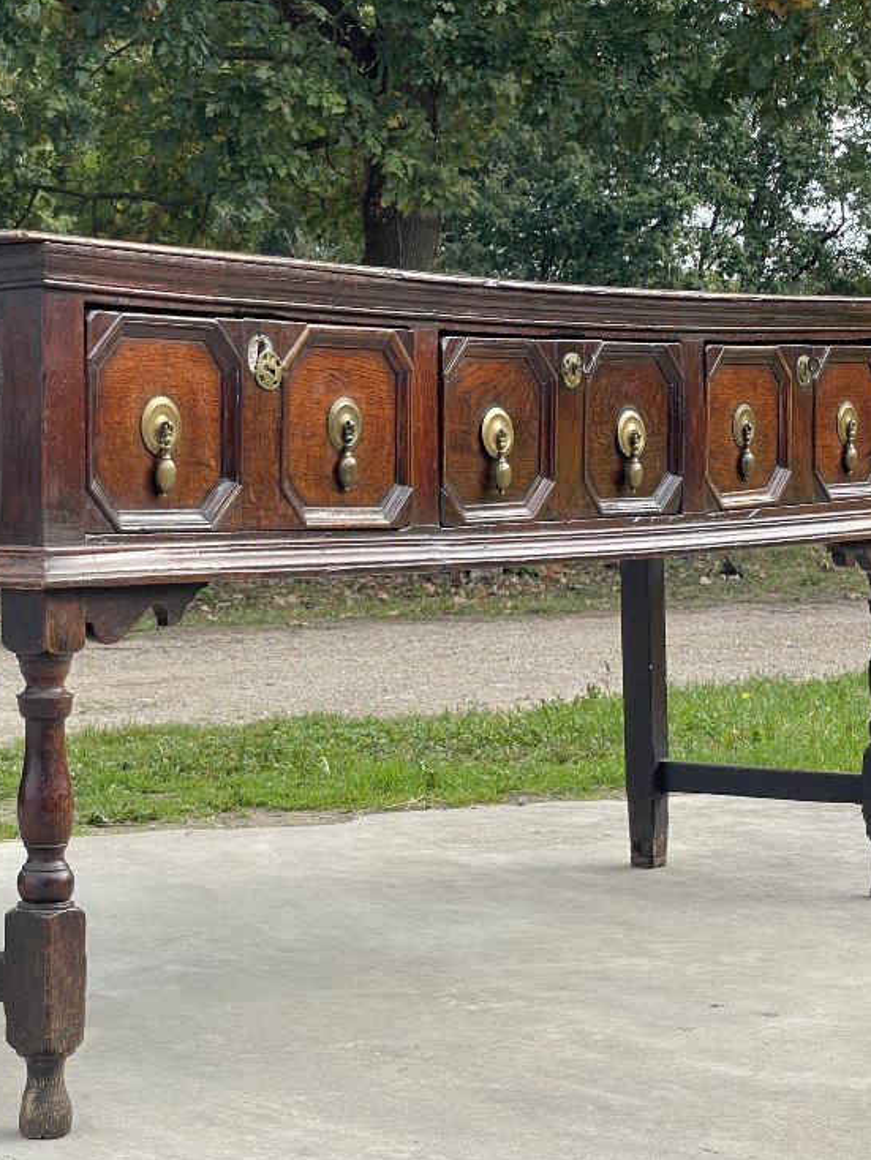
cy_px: 559
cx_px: 310
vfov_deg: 23.0
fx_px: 2850
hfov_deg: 17.3
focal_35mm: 85
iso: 25
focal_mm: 6
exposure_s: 1/421
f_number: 2
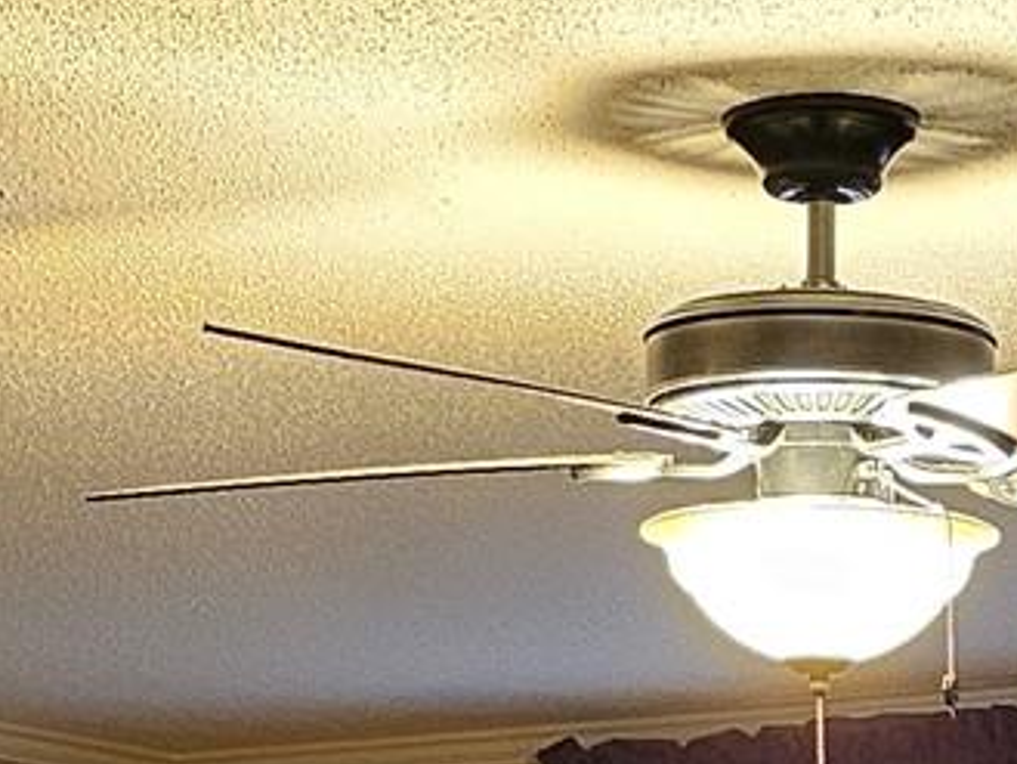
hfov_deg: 13.6
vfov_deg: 9.2
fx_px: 4203
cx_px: 958
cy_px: 1908
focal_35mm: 143
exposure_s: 1/30
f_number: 1.7
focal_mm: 6.3
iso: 640
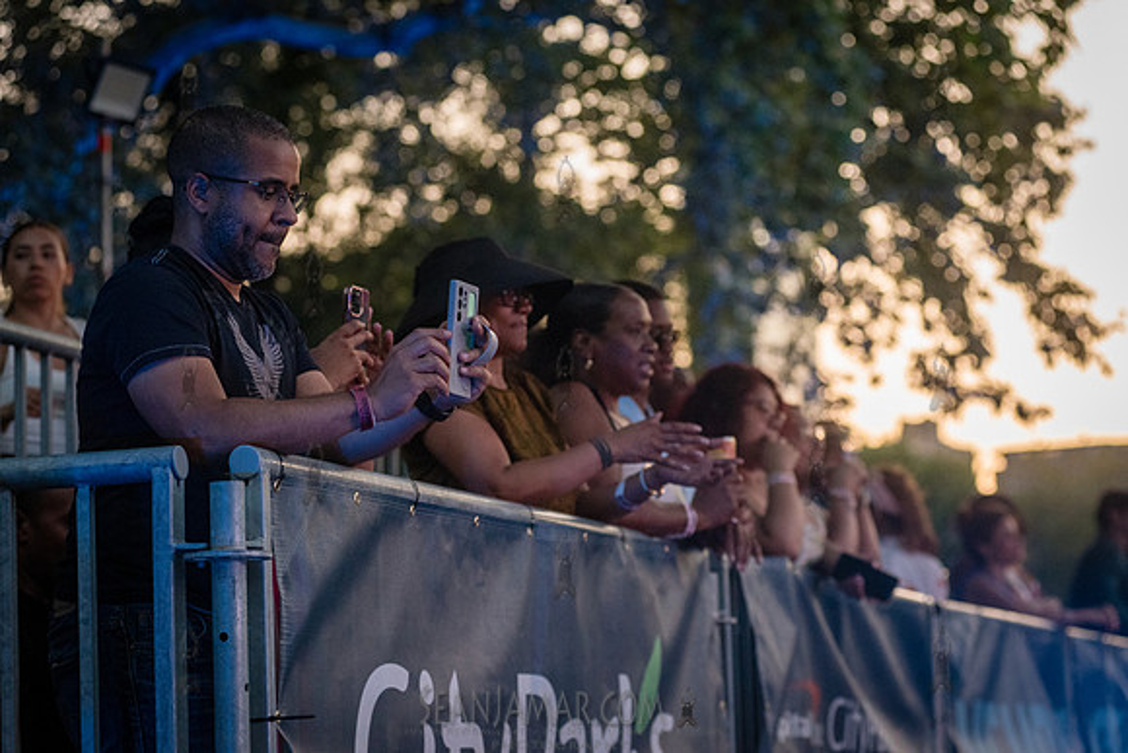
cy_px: 376
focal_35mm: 92
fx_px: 2883
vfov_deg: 14.9
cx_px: 564
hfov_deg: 22.1
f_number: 4
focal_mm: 92
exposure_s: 1/200
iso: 4000
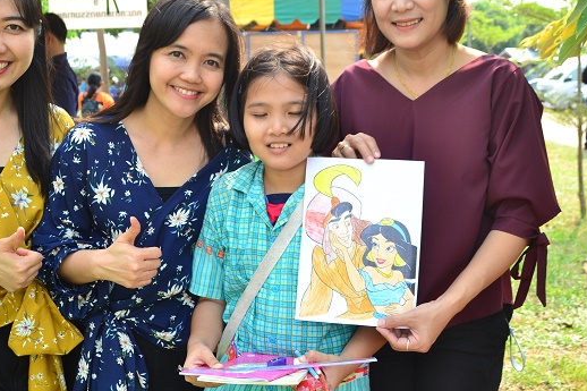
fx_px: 831
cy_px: 185
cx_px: 237
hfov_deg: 38.7
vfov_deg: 26.5
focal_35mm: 51
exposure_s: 1/100
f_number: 5
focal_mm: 22
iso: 100
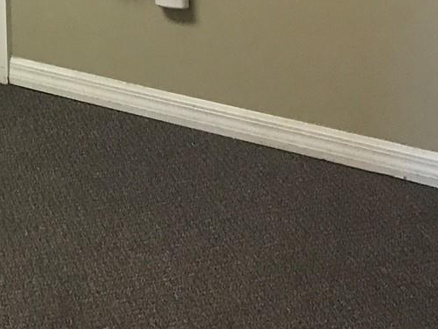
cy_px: -192
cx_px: -138
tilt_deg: -9.4
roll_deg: +3.3
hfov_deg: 20.1
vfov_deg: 15.1
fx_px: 1127
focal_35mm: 89
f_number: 1.8
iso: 40
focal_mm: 3.99
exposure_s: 1/30
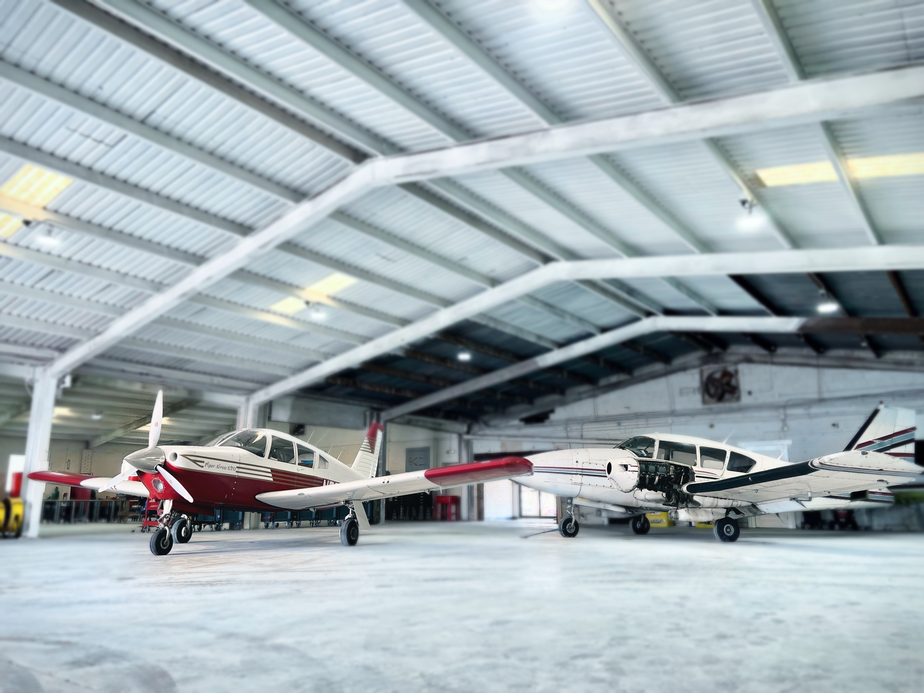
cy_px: 346
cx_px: 462
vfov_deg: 53.1
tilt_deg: +12.1
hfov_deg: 67.3
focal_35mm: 26
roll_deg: -0.2
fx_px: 694
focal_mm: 5.7
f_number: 1.5
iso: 50
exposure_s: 1/120
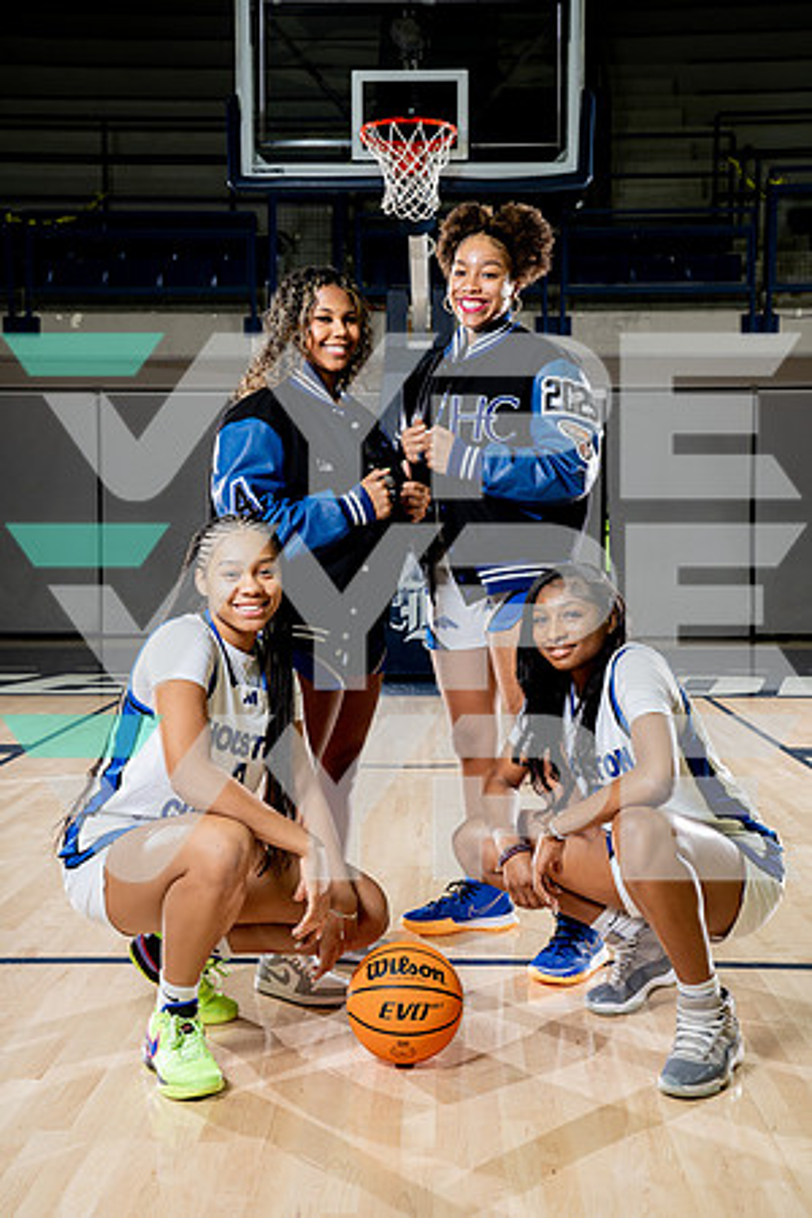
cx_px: 406
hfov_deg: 30.5
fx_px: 1489
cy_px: 609
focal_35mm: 44
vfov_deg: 44.5
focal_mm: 44
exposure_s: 1/250
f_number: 8
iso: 640
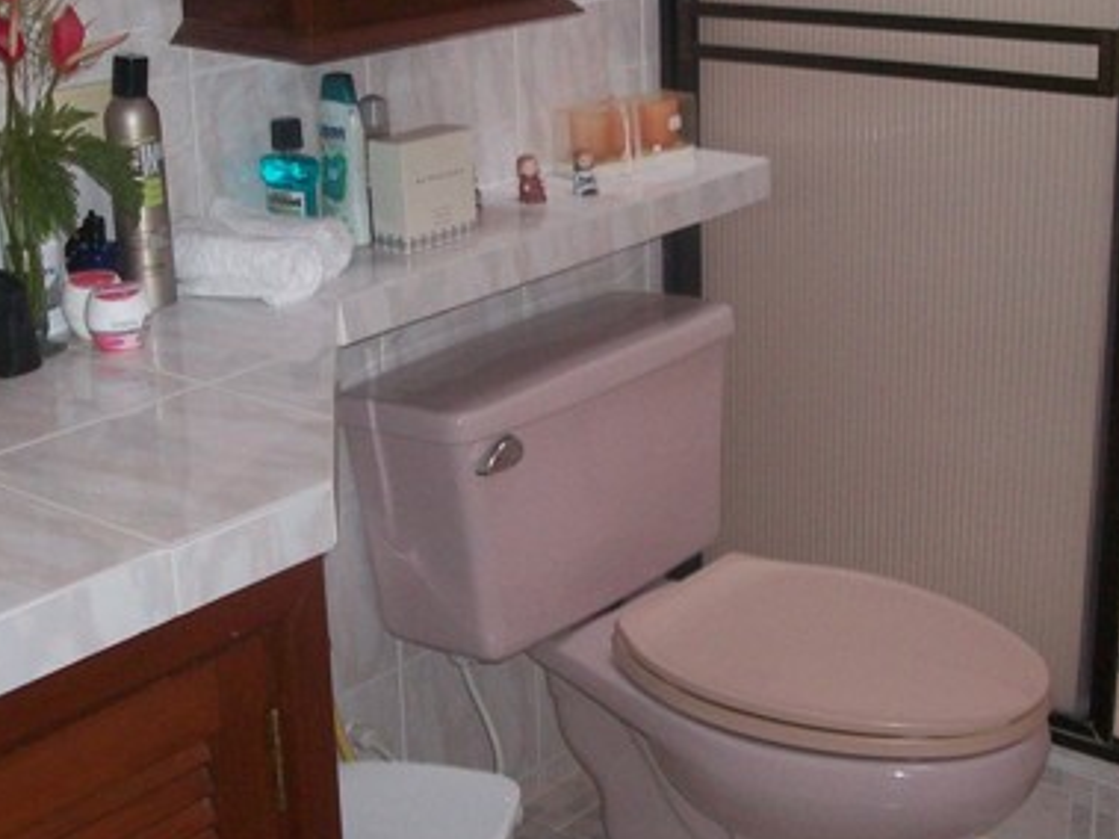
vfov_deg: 27.0
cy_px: 349
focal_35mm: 54
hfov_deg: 35.4
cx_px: 455
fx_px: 1745
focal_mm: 5.7
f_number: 2.9
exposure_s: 1/60
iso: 160
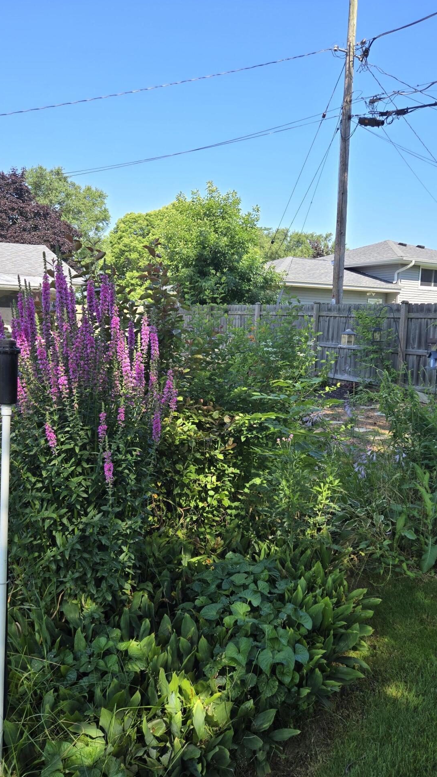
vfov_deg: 71.9
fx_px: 536
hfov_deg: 44.4
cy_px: 393
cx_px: 223
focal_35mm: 26
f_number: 1.8
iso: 25
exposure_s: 1/734
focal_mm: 5.4
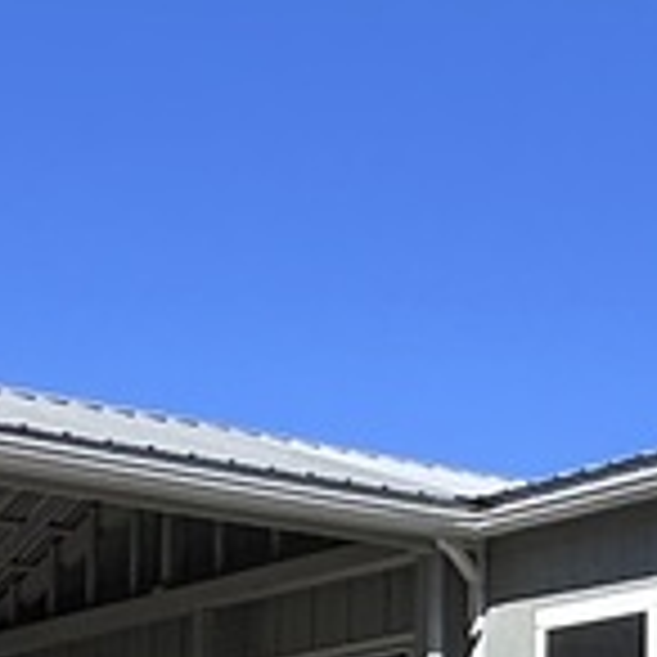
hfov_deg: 14.2
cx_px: 562
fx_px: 2620
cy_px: 868
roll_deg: -1.3
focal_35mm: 122
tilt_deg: +3.9
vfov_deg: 13.7
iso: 50
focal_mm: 2.22
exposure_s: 1/3205
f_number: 2.2
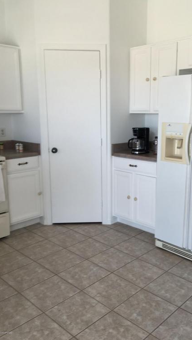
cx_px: 127
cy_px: 171
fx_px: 289
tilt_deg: -11.7
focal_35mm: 32
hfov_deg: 36.4
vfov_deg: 61.0
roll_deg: -0.2
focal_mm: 4.15
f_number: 2.2
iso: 32
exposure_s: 1/60
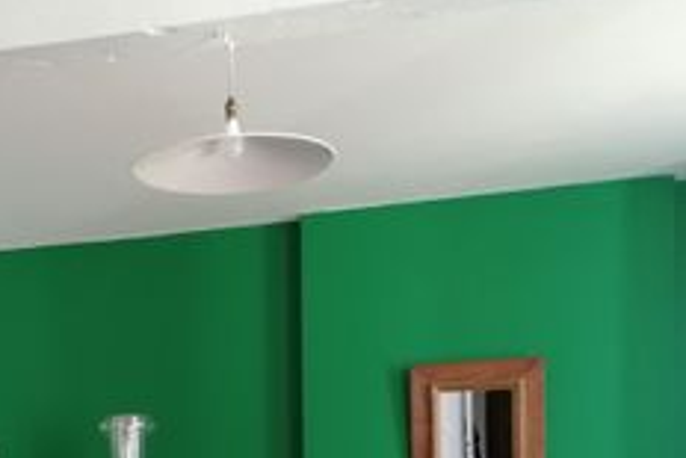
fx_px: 820
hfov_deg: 42.9
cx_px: 118
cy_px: 609
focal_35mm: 43
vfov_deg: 26.2
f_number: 1.8
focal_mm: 4.75
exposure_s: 1/33.3
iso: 200
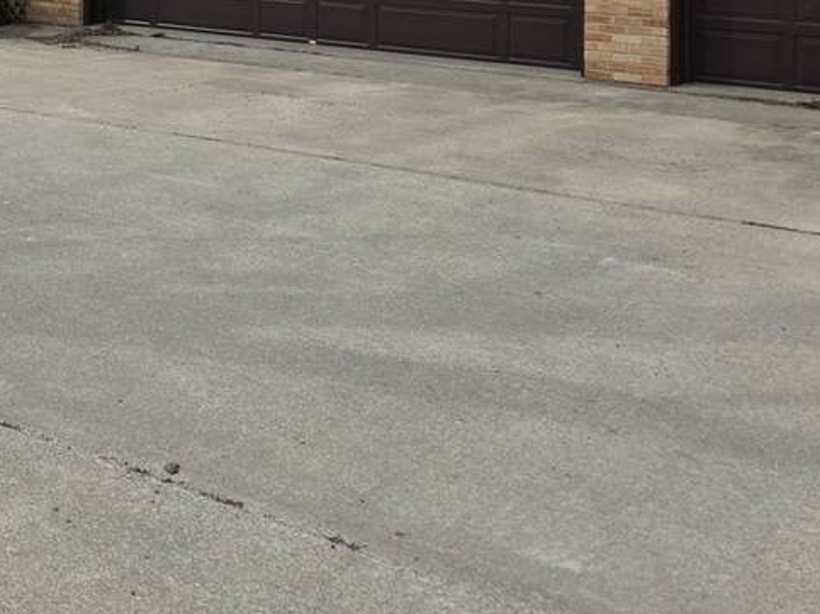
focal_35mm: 61
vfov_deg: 22.3
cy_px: -110
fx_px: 1445
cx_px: 58
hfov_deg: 30.1
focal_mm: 6.3
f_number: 1.7
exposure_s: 1/7061
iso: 80
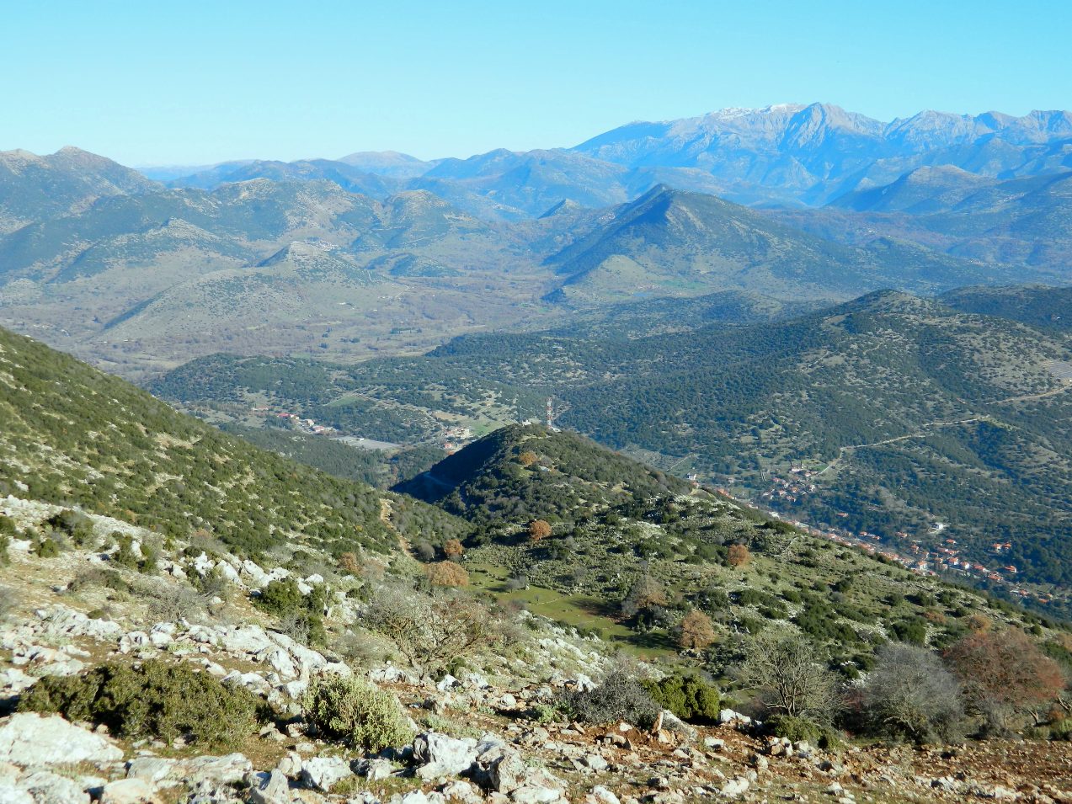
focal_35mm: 41
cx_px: 536
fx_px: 1270
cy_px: 402
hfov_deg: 45.8
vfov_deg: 35.1
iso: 80
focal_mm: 7.3
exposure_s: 1/640
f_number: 3.5
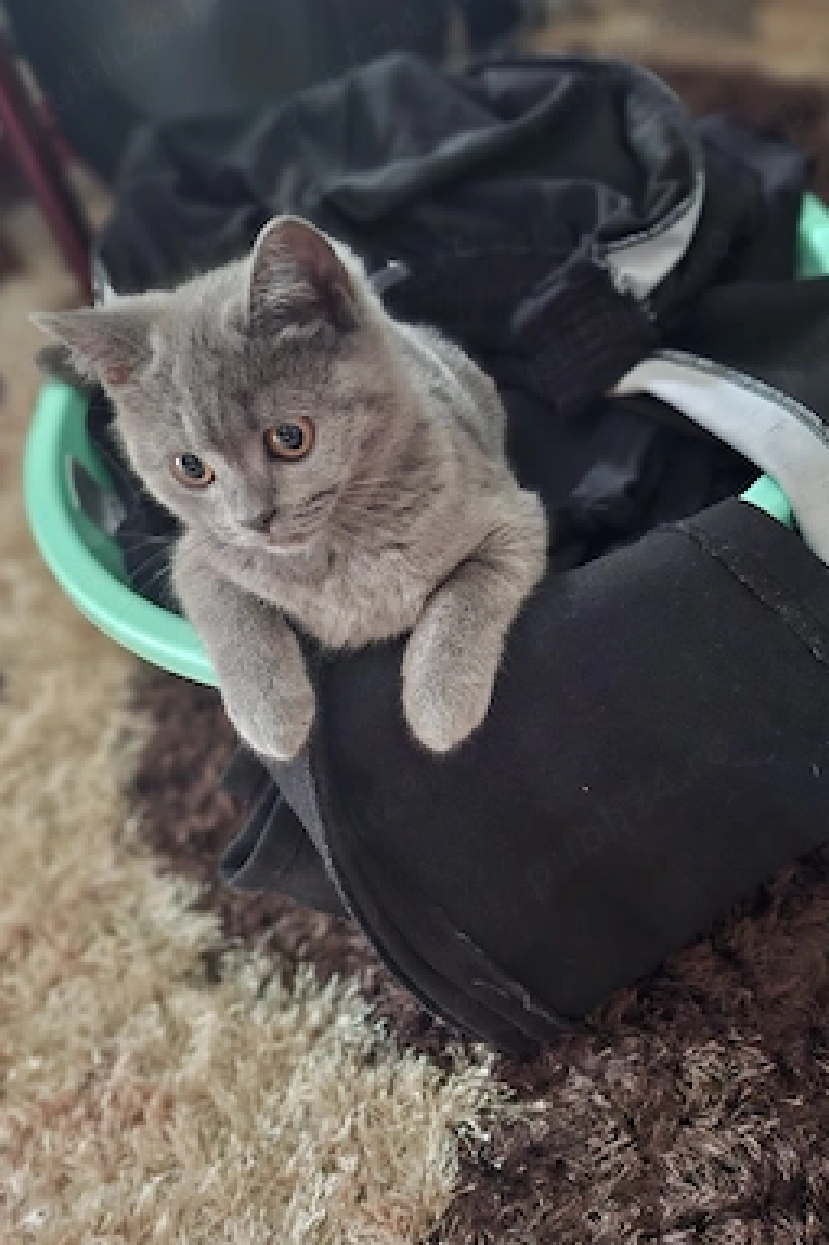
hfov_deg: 51.2
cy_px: 598
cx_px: 439
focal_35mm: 25
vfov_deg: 71.5
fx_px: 864
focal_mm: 5.54
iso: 1250
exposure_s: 1/17
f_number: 1.8
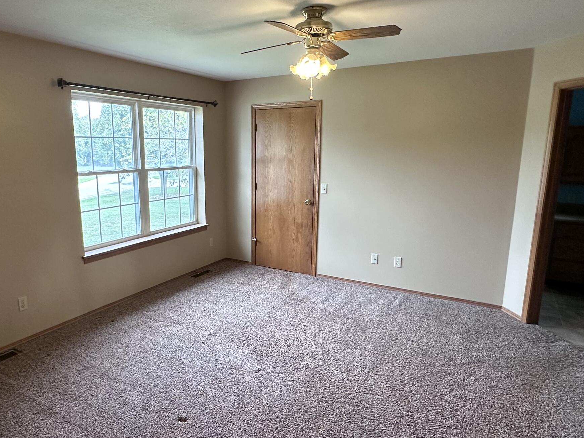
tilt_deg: -11.6
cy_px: 225
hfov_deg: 71.1
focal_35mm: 24
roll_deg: -0.6
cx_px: 245
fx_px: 405
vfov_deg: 56.8
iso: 250
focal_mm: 2.22
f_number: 2.2
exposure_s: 1/120
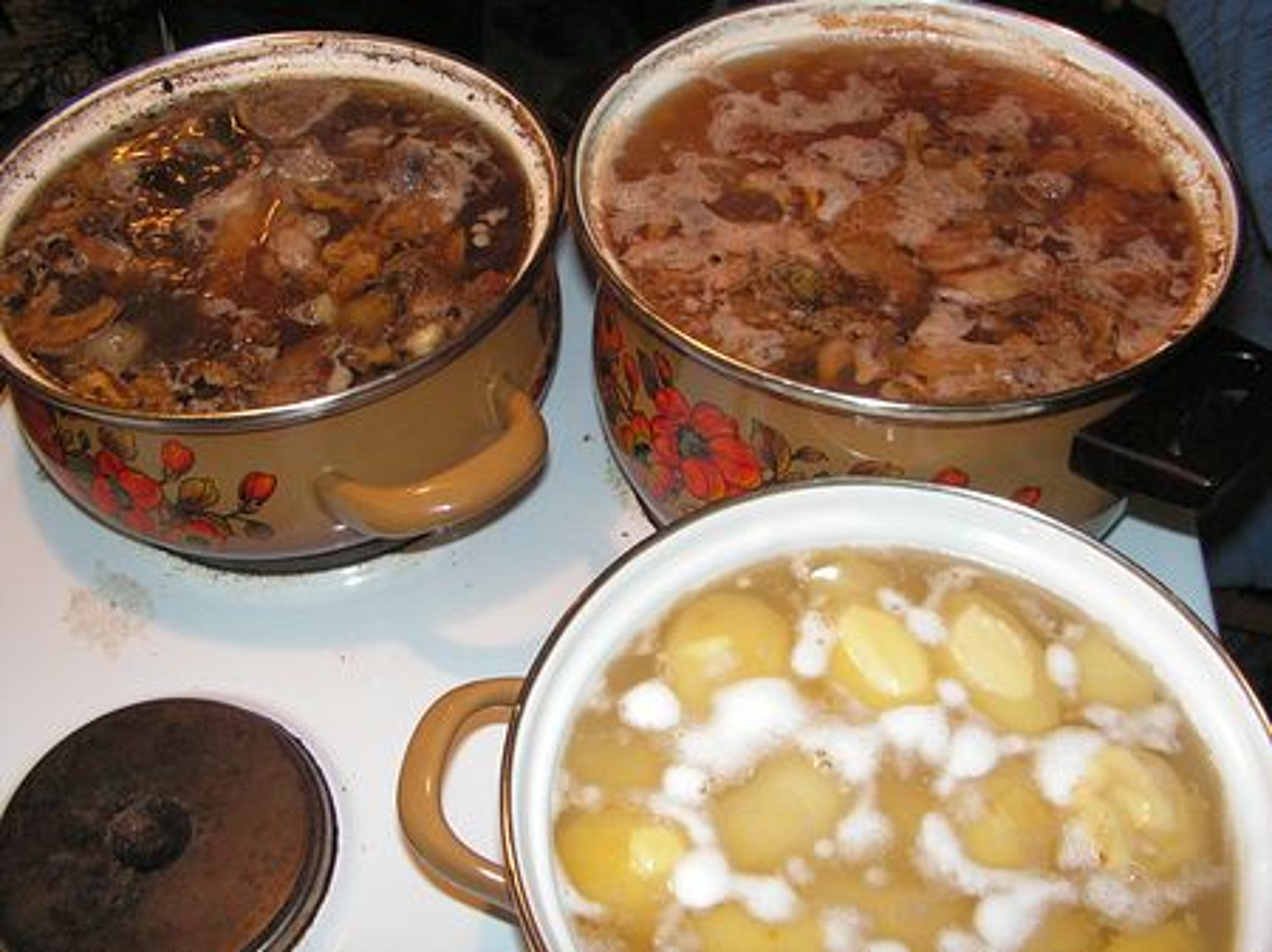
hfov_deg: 51.4
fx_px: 1322
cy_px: 476
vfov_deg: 39.6
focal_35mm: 36
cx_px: 636
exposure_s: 1/40
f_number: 3.2
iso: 160
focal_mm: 6
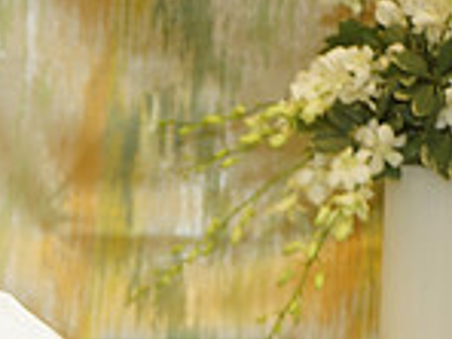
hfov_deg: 10.8
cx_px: -324
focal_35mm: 173
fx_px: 2259
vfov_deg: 8.5
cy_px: 319
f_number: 5
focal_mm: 46
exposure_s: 1/100
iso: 400
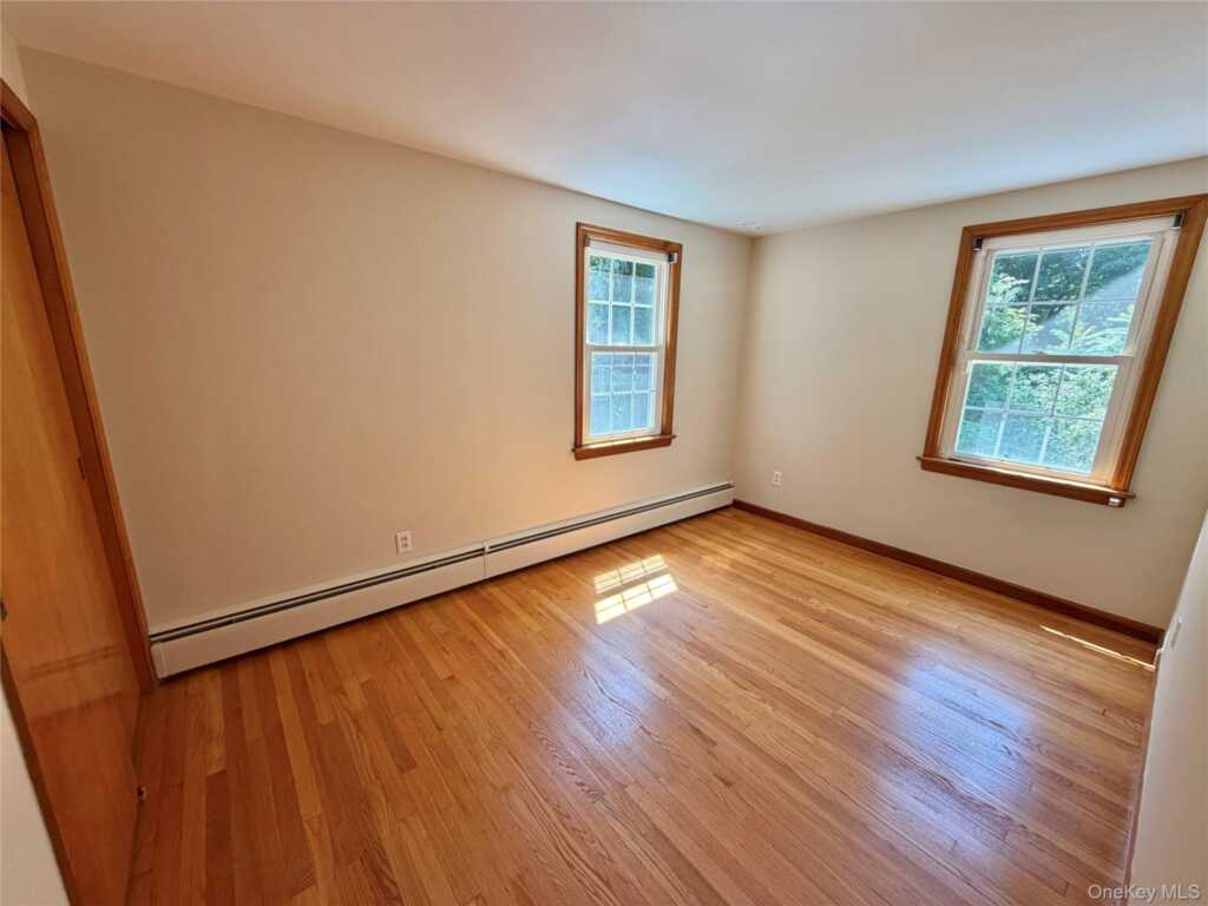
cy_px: 453
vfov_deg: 85.7
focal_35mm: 14
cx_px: 604
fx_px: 489
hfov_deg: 102.1
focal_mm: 2.22
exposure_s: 1/121
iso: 125
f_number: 2.2
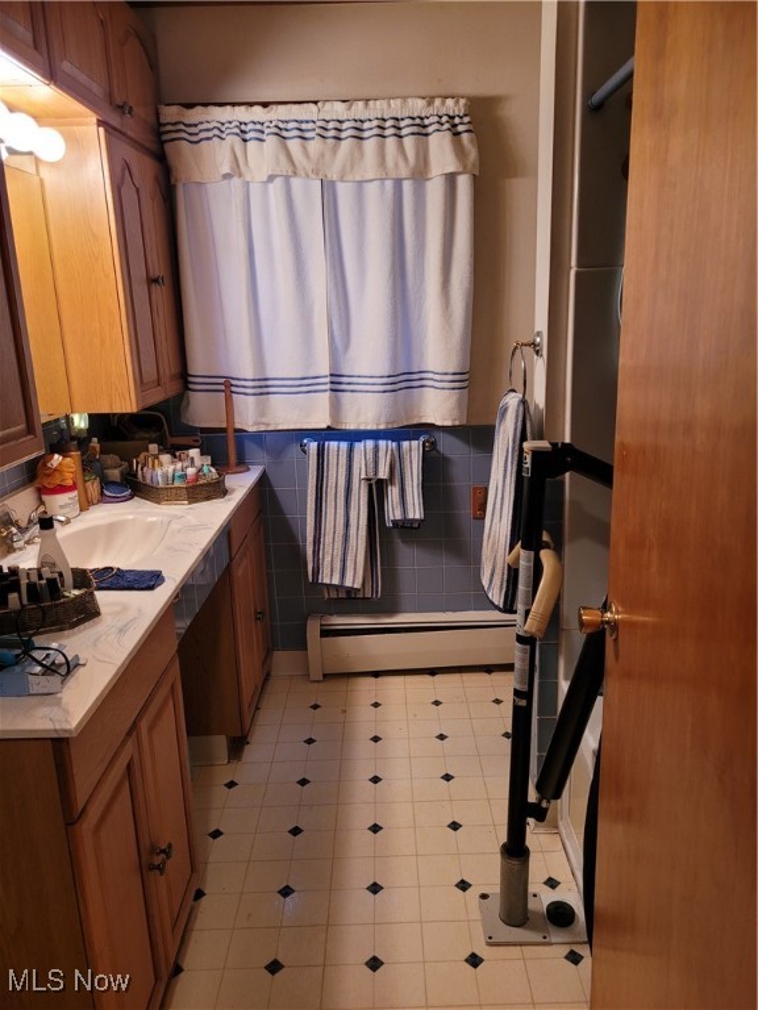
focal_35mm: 26
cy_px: 505
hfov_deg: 53.1
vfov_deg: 67.3
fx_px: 759
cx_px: 379
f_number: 1.8
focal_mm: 5.4
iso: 200
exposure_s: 1/40
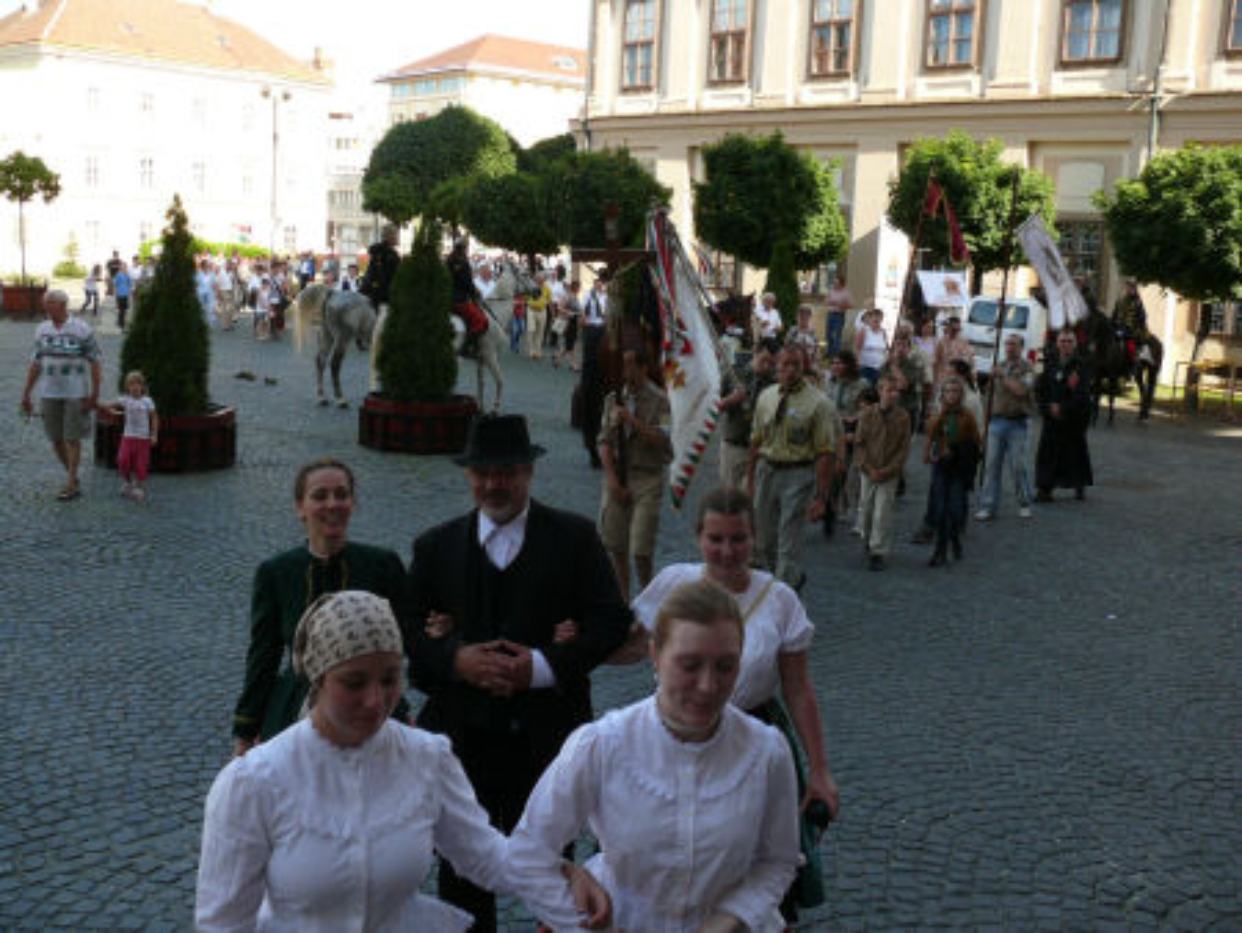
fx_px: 1256
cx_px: 621
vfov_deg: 40.7
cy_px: 466
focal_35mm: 35
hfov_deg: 52.6
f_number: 4
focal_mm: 7.4
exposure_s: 1/200
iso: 100
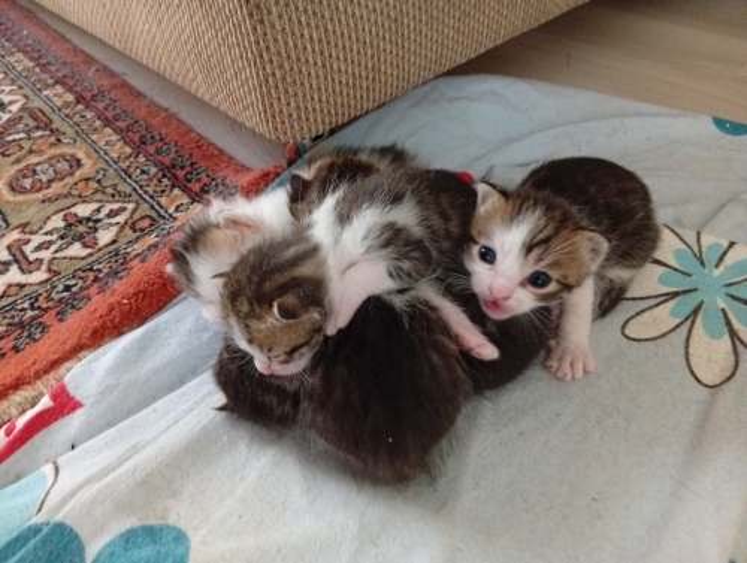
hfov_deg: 67.2
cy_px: 282
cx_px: 374
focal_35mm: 26
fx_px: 562
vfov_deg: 53.2
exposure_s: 1/20
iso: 1235
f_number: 1.8
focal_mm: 3.96
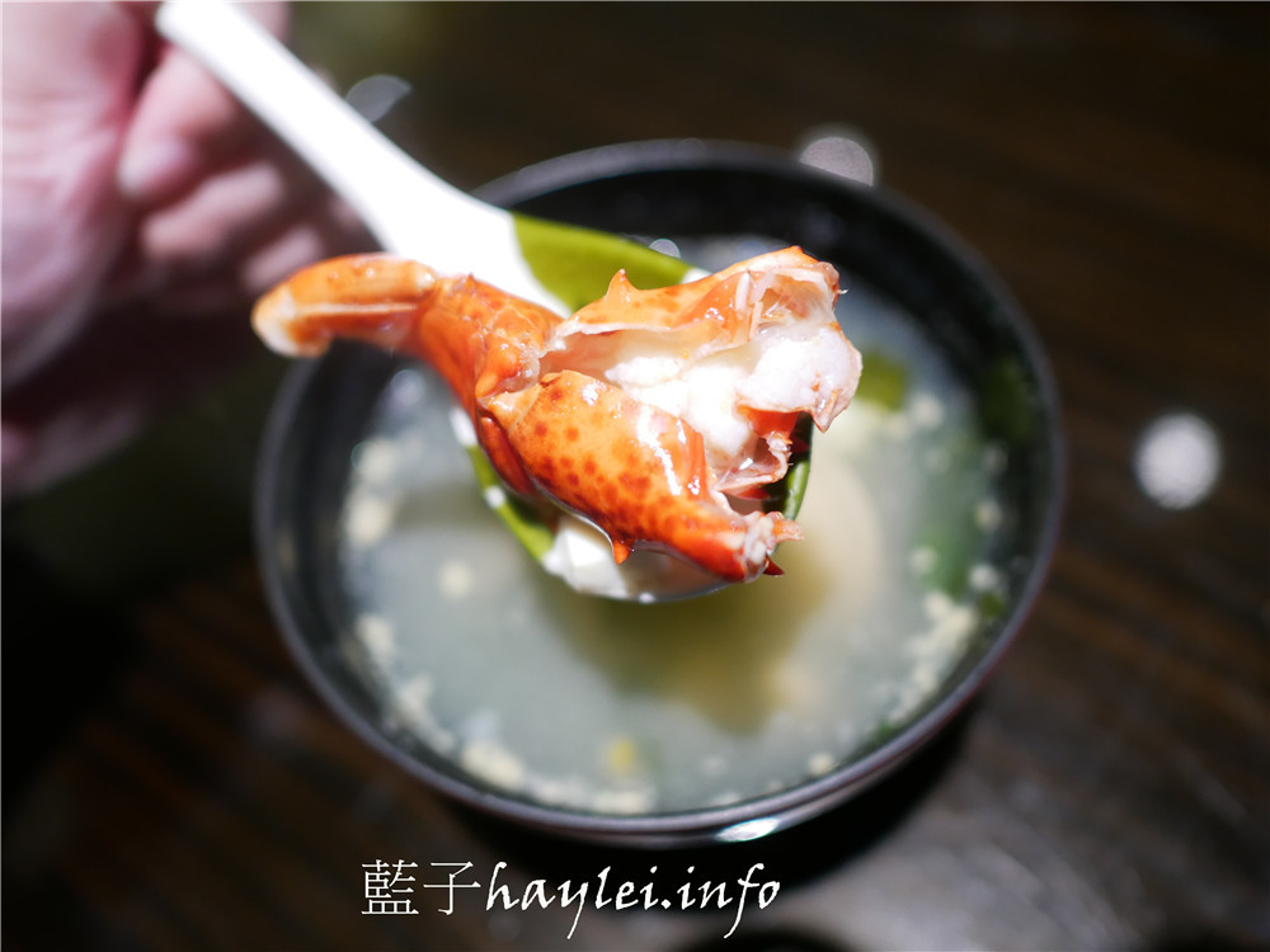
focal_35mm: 30
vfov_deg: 46.8
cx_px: 635
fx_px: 1101
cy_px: 476
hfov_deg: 60.0
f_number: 1.7
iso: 640
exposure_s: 1/60
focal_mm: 15
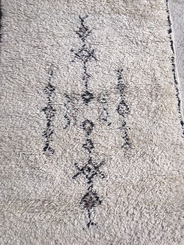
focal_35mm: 29
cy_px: 122
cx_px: 92
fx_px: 206
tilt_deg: -77.8
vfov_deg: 61.7
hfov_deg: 48.2
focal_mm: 4.15
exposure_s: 1/100
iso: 32
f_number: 2.2
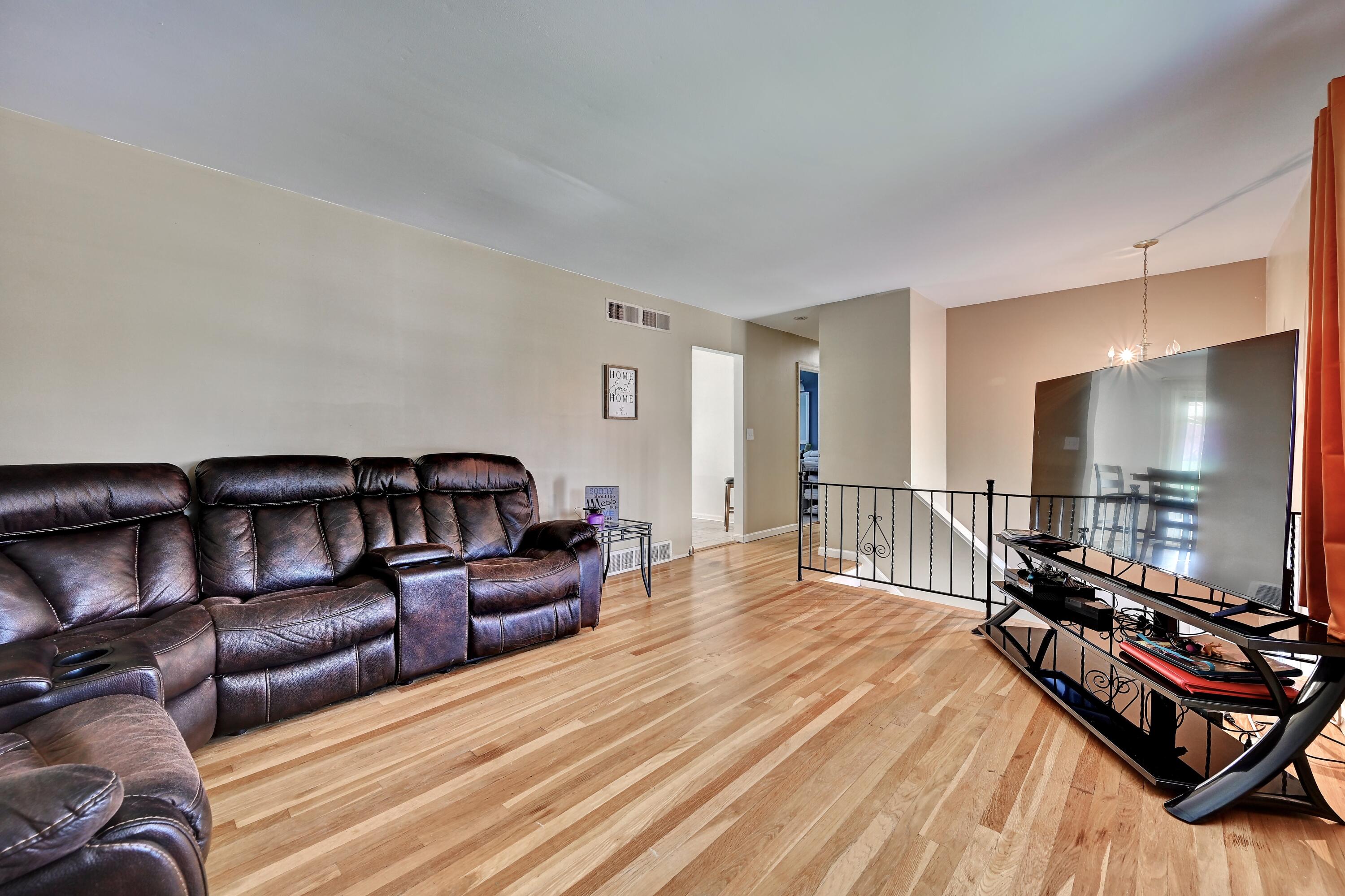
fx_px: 523
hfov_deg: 104.3
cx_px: 672
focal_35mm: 14
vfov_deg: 81.2
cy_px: 448
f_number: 8
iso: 400
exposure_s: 1/1.25
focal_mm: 14
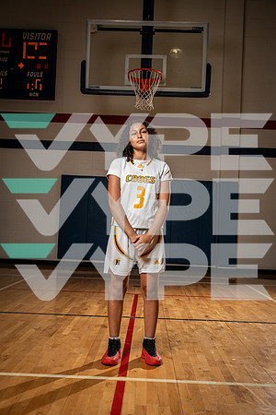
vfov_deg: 44.5
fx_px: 506
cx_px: 138
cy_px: 208
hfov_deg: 30.5
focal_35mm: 44
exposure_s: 1/250
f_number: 5.6
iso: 125
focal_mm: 44
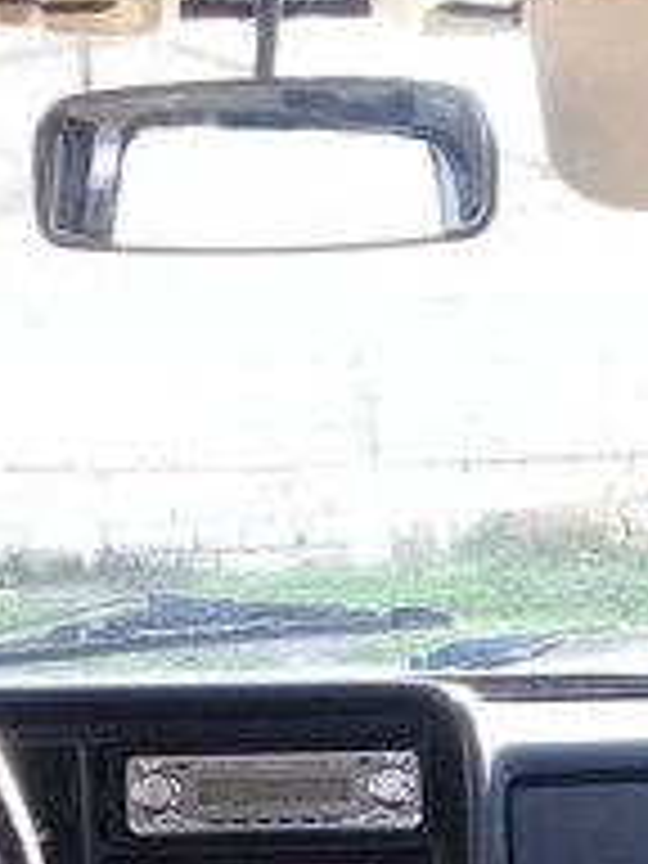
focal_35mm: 80
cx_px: 320
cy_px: 976
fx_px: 1997
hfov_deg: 18.4
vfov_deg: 22.8
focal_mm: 3.3
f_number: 2.2
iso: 100
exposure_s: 1/100
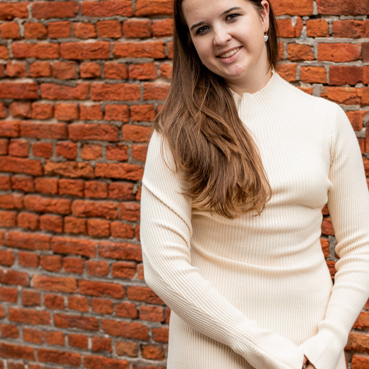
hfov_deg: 16.9
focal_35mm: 103
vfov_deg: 16.7
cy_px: 322
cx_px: 241
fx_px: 1242
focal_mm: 50
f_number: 2.5
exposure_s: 1/1000
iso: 250
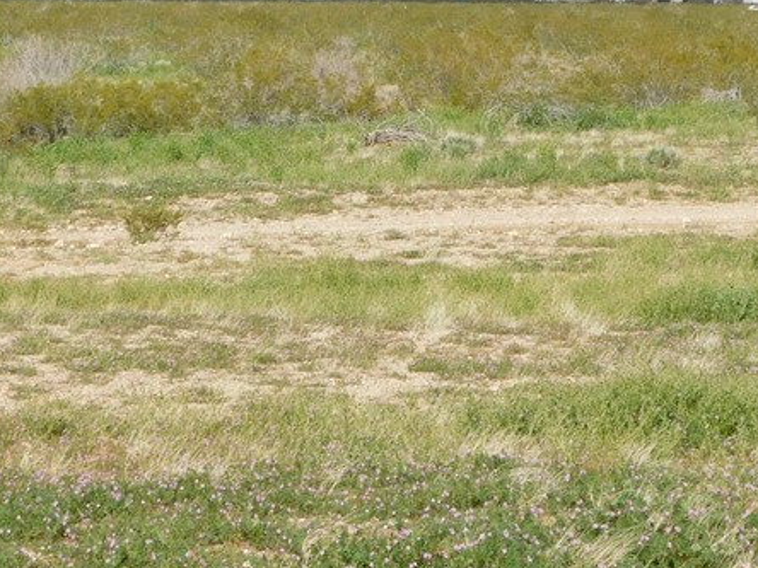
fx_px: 2978
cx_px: 285
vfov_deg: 10.8
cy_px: 22
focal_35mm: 136
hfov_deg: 14.5
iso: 125
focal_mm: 10.4
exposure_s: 1/1000
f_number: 4
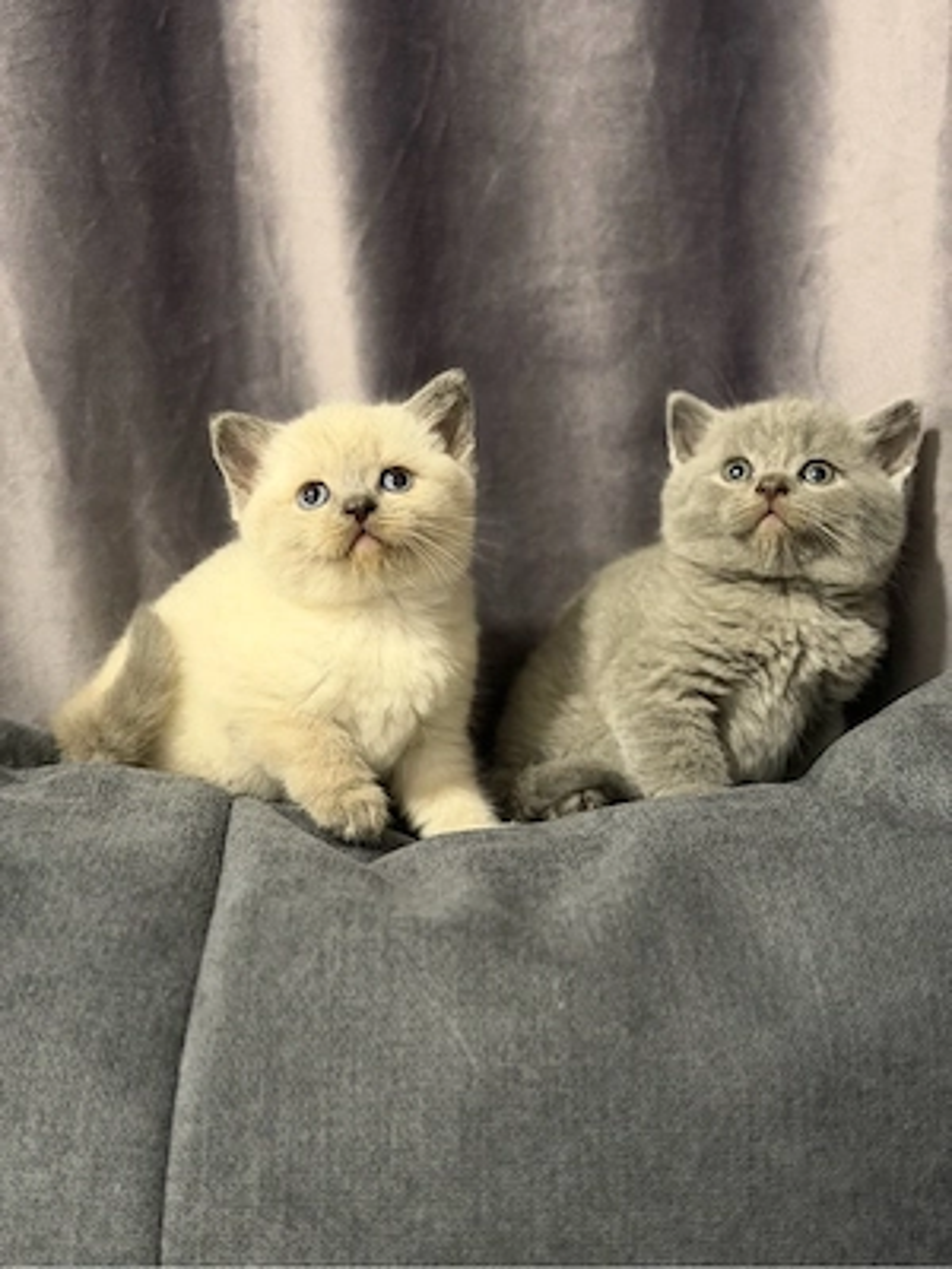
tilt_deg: -7.3
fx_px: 1760
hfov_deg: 30.3
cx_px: 476
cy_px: 634
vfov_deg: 39.7
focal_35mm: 48
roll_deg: -3.3
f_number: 1.78
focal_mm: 6.76
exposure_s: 1/33
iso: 500
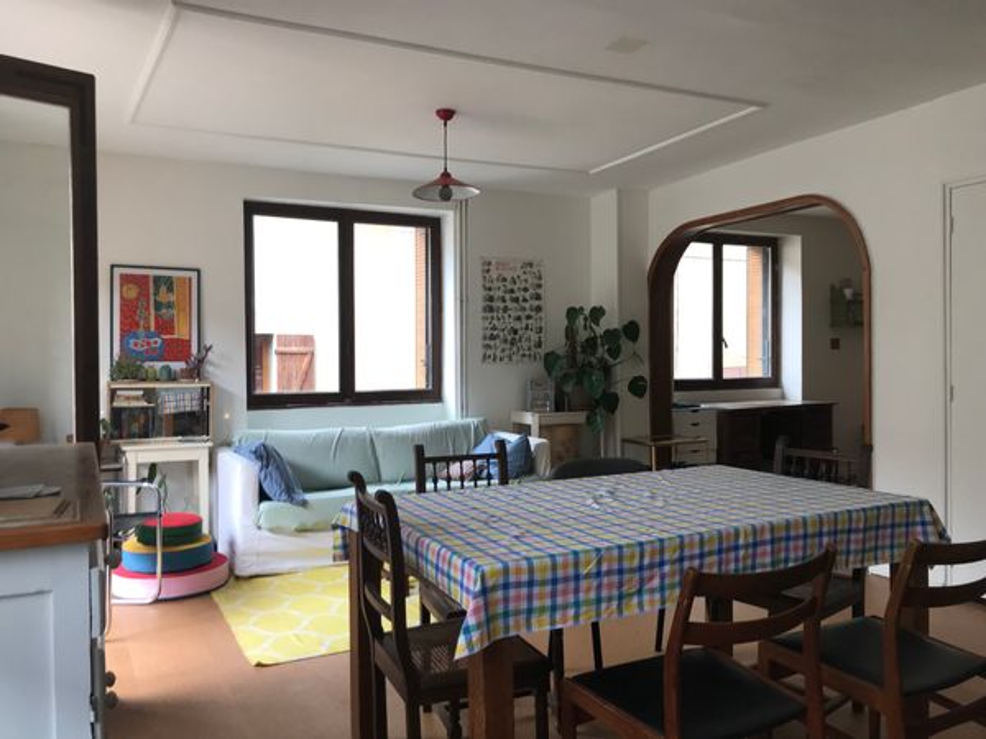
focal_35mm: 28
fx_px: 798
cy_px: 370
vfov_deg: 49.7
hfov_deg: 63.4
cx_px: 493
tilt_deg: -0.4
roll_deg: +0.9
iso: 32
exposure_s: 1/50
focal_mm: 3.99
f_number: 1.8
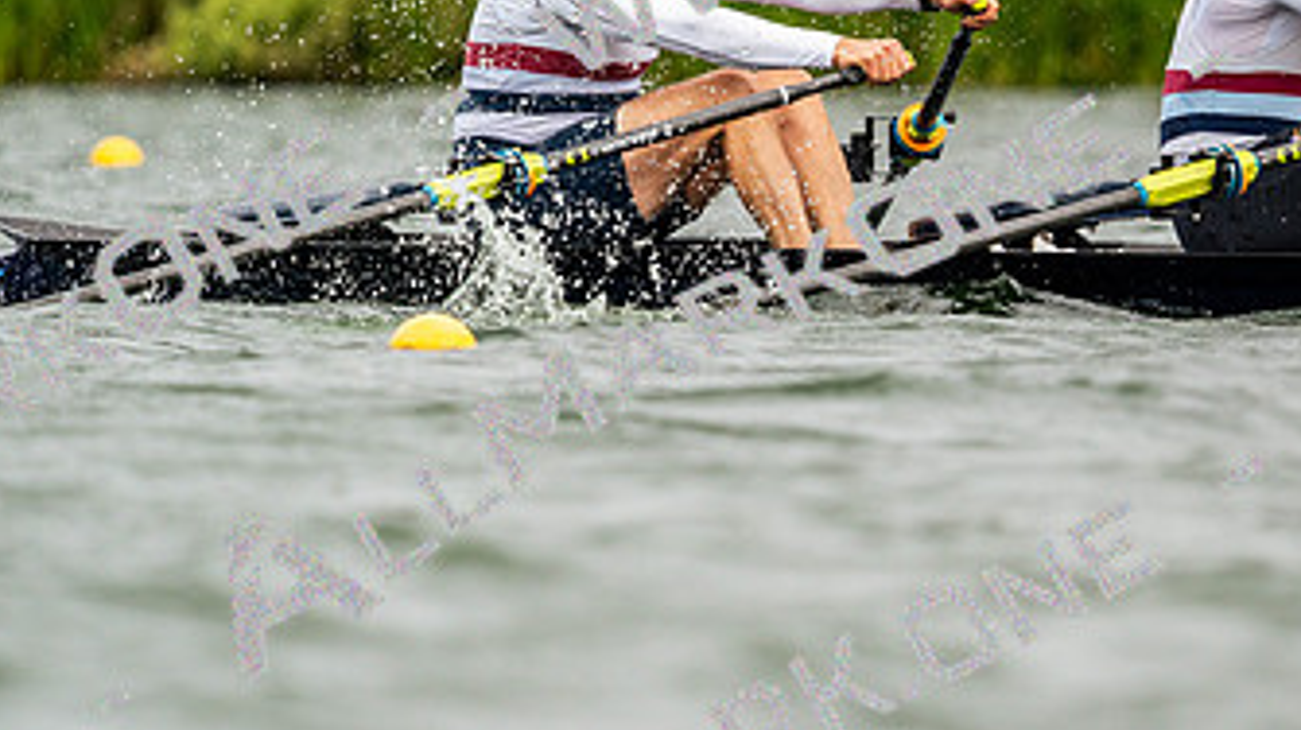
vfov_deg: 1.5
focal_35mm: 833
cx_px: 1014
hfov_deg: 2.6
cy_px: 83
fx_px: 28720
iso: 500
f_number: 6.3
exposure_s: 1/2000
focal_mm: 459
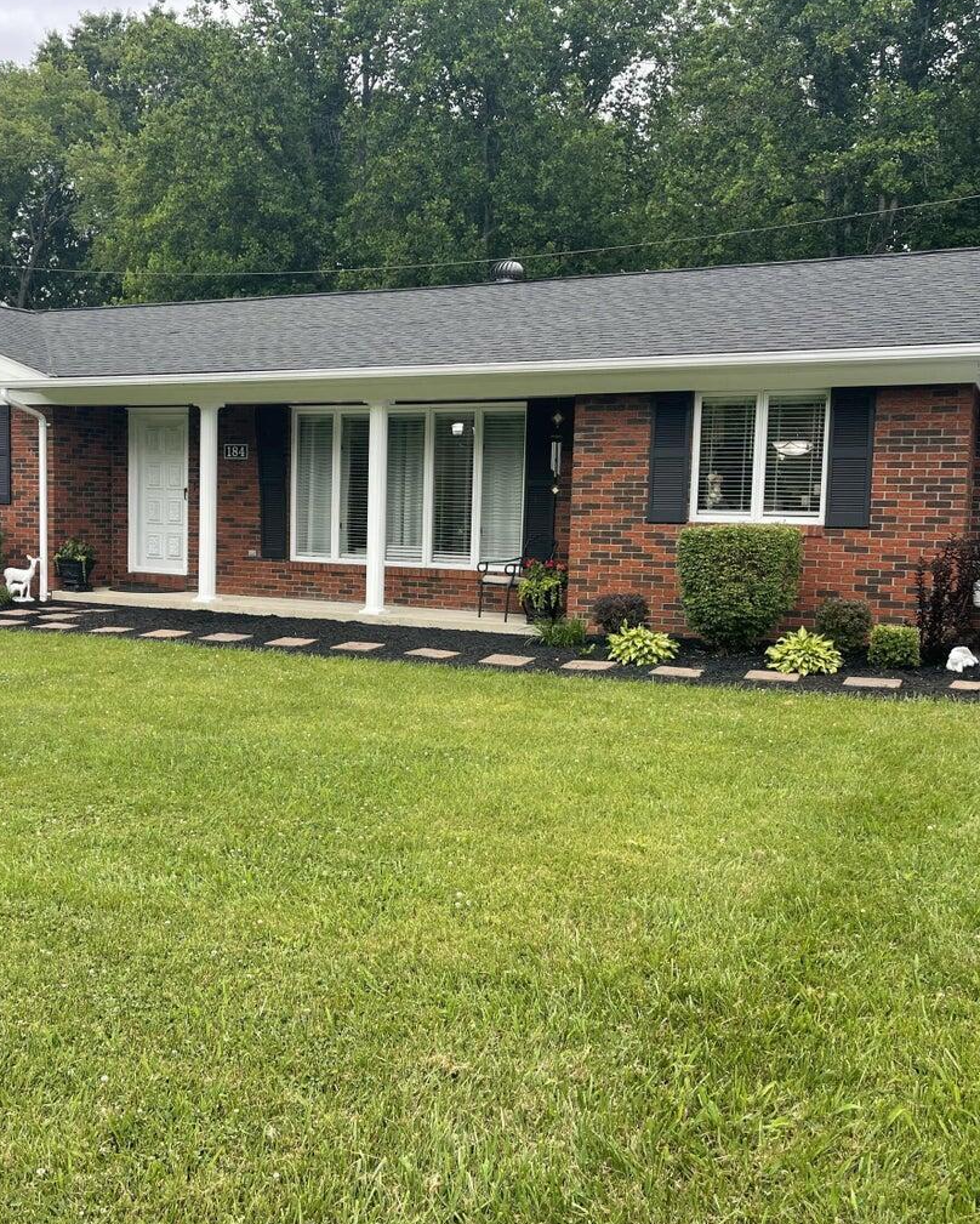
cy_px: 610
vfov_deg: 54.2
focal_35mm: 33
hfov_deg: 44.4
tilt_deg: -7.0
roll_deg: -1.8
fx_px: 1196
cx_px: 411
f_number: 1.6
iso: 32
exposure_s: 1/336
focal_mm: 5.1
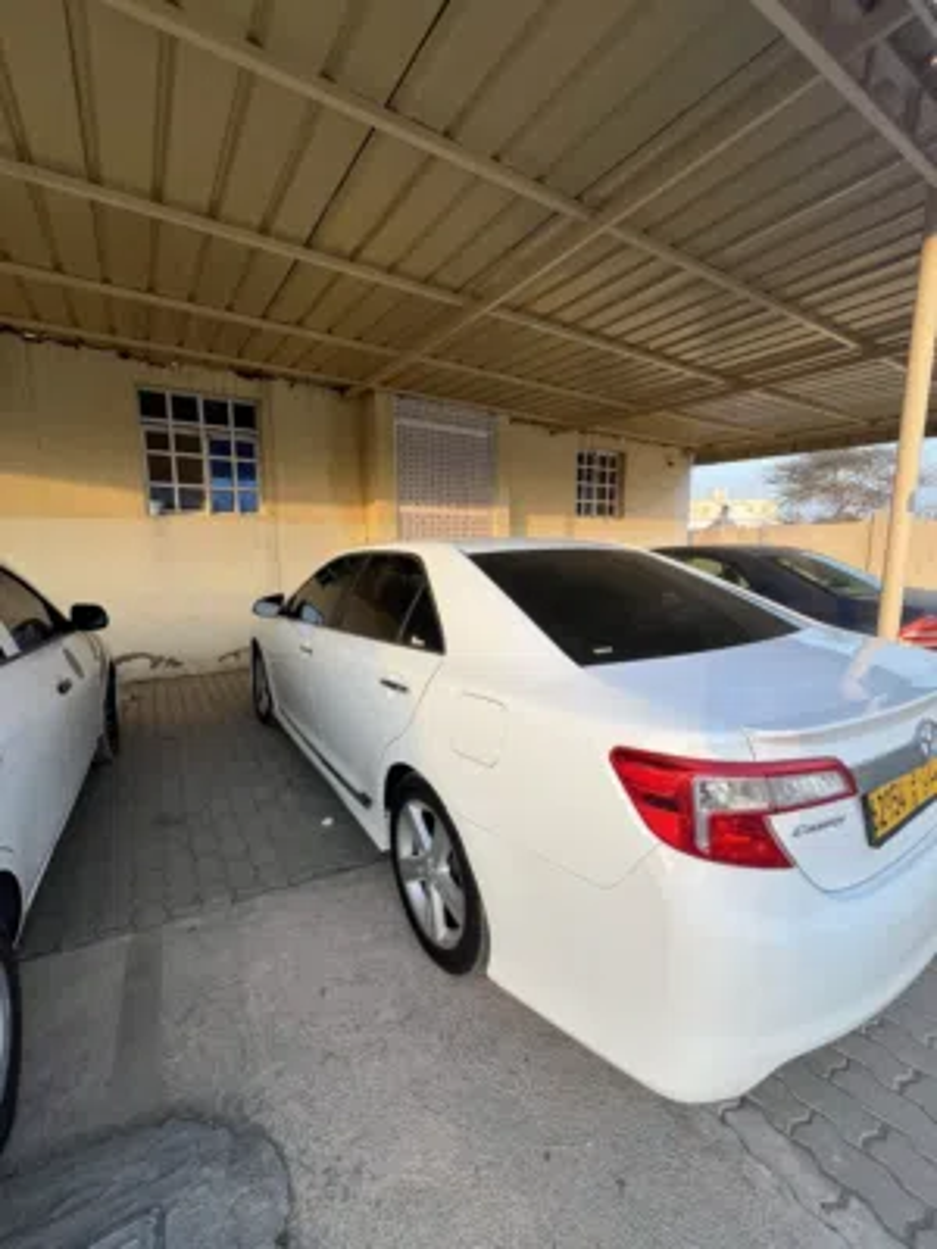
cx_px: 468
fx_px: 469
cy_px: 624
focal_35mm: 13
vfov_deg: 106.2
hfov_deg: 89.9
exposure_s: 1/219
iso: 32
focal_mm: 1.57
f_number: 1.8
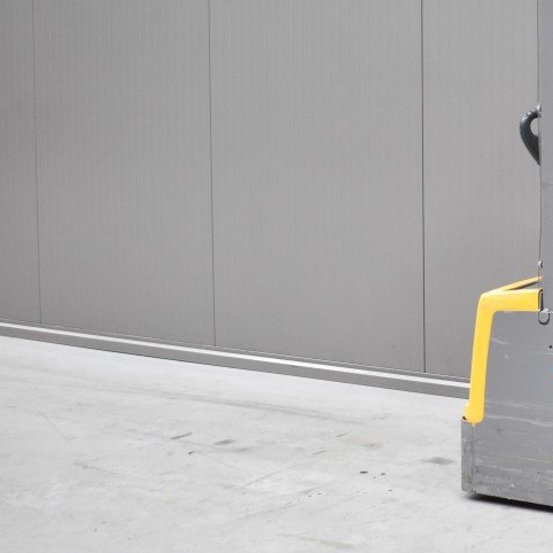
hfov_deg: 21.9
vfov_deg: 23.5
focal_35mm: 73
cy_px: 169
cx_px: 663
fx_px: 1320
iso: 1600
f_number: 4.5
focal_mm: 23
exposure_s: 1/40
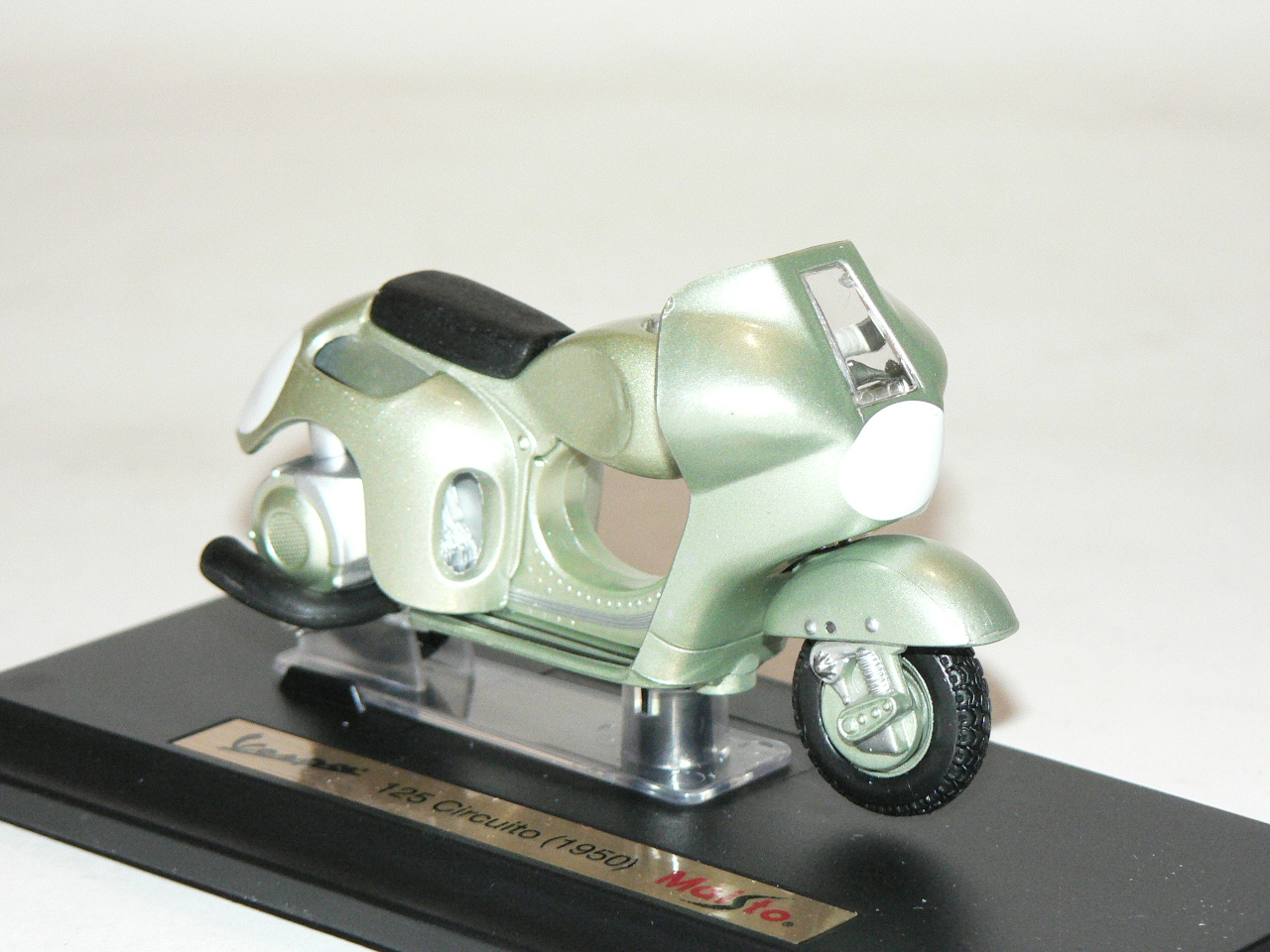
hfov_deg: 16.8
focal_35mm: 117
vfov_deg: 12.7
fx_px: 4293
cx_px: 635
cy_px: 476
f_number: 3.2
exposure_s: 1/60
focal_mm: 19.5
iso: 400
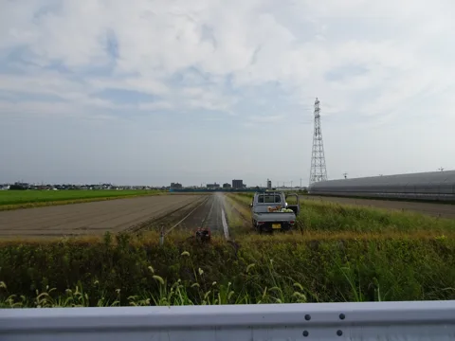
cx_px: 228
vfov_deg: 56.8
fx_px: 315
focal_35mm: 24
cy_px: 170
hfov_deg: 71.6
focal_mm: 4.1
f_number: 3.5
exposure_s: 1/1250
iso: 80
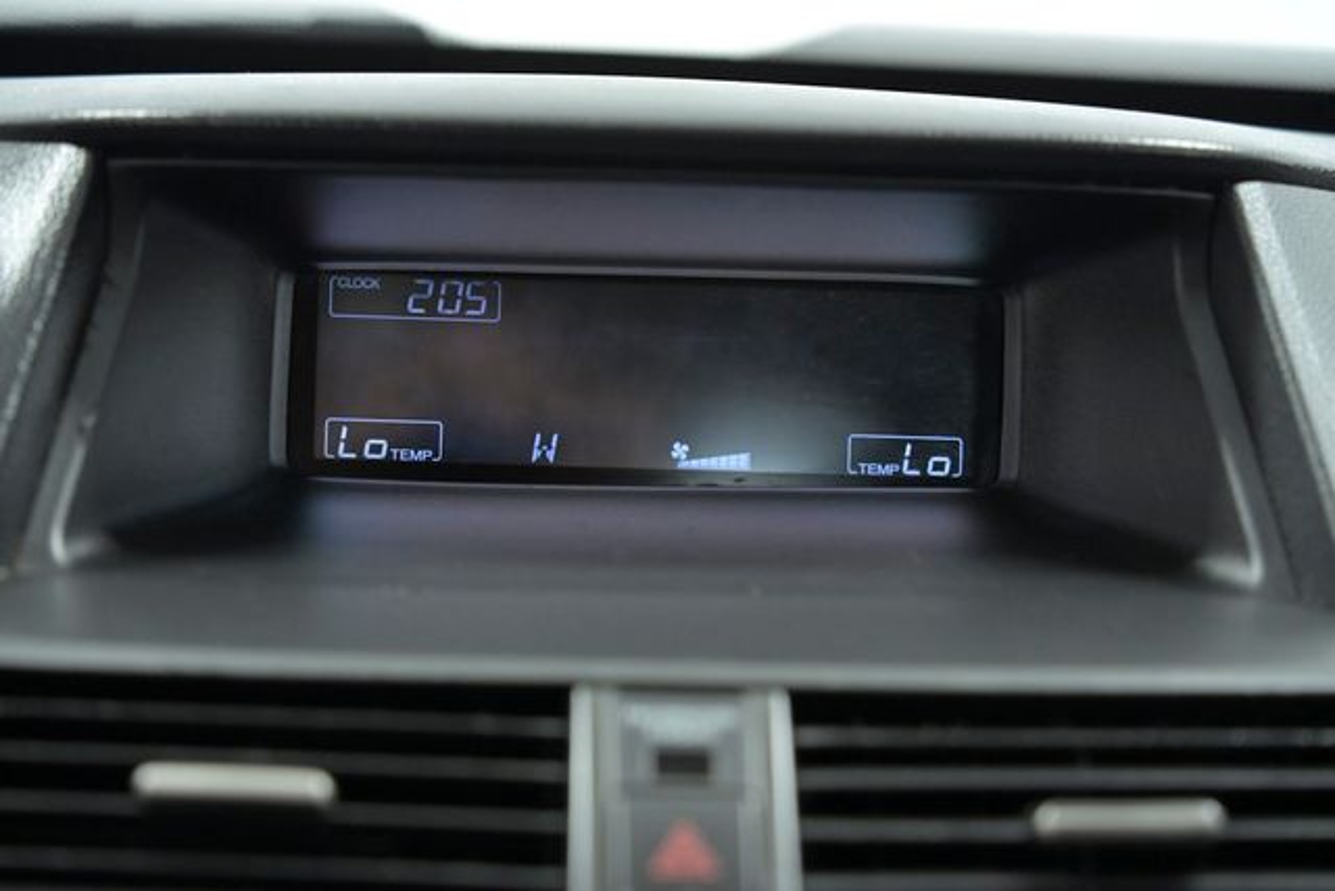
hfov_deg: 27.0
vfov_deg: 18.2
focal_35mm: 75
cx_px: 668
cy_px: 446
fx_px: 2782
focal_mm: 75
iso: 2500
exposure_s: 1/250
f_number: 3.5
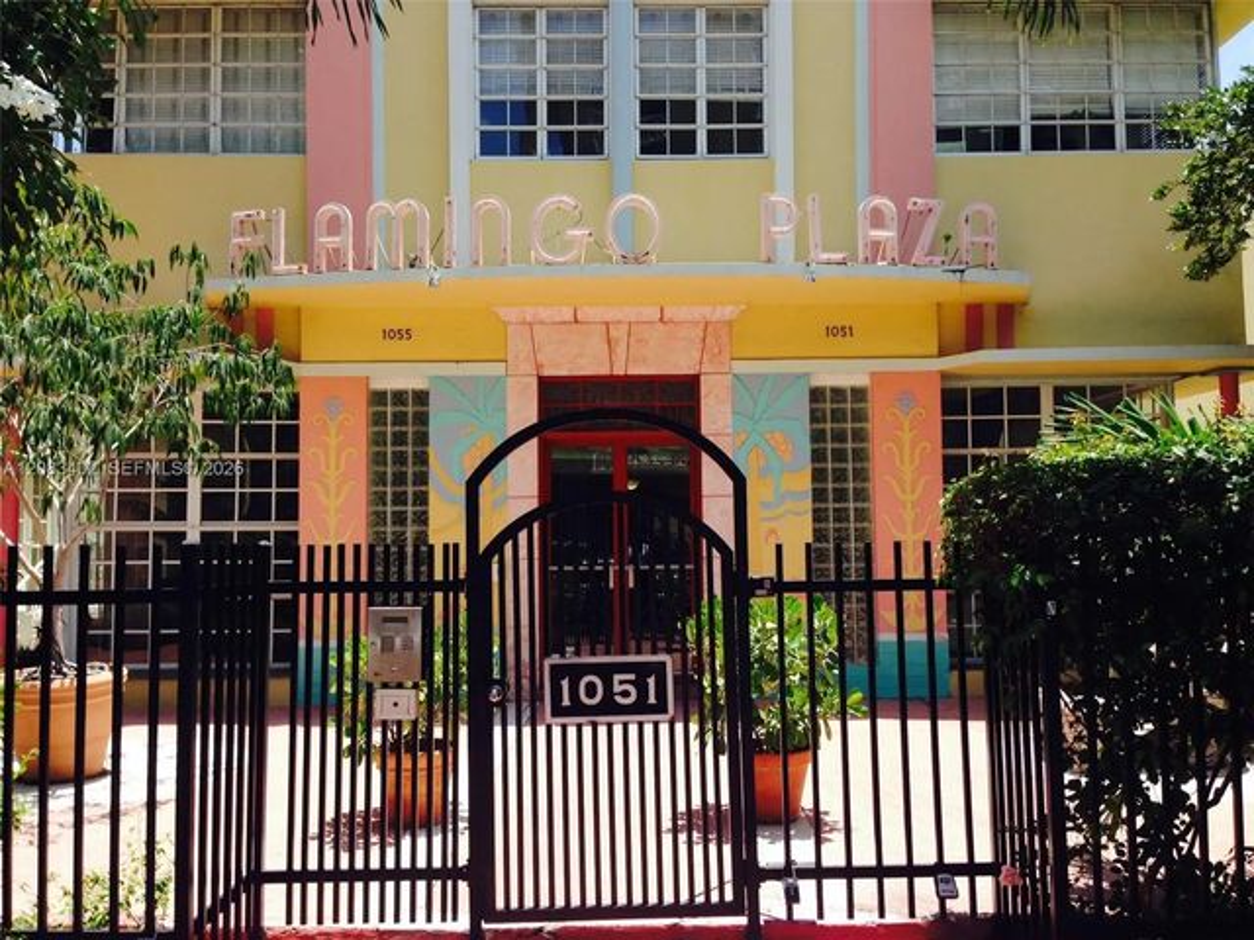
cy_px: 470
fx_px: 1195
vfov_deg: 42.9
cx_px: 627
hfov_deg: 55.4
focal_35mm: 33
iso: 50
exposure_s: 1/874
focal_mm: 4.12
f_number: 2.4
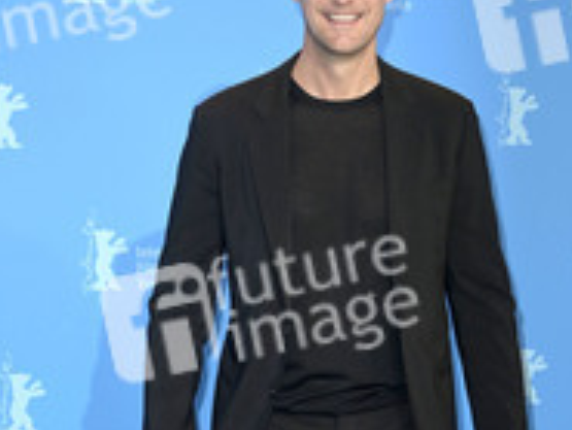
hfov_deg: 15.3
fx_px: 2133
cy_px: 464
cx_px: 349
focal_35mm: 129
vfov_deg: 11.4
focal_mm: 62
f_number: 5.6
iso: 1000
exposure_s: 1/250
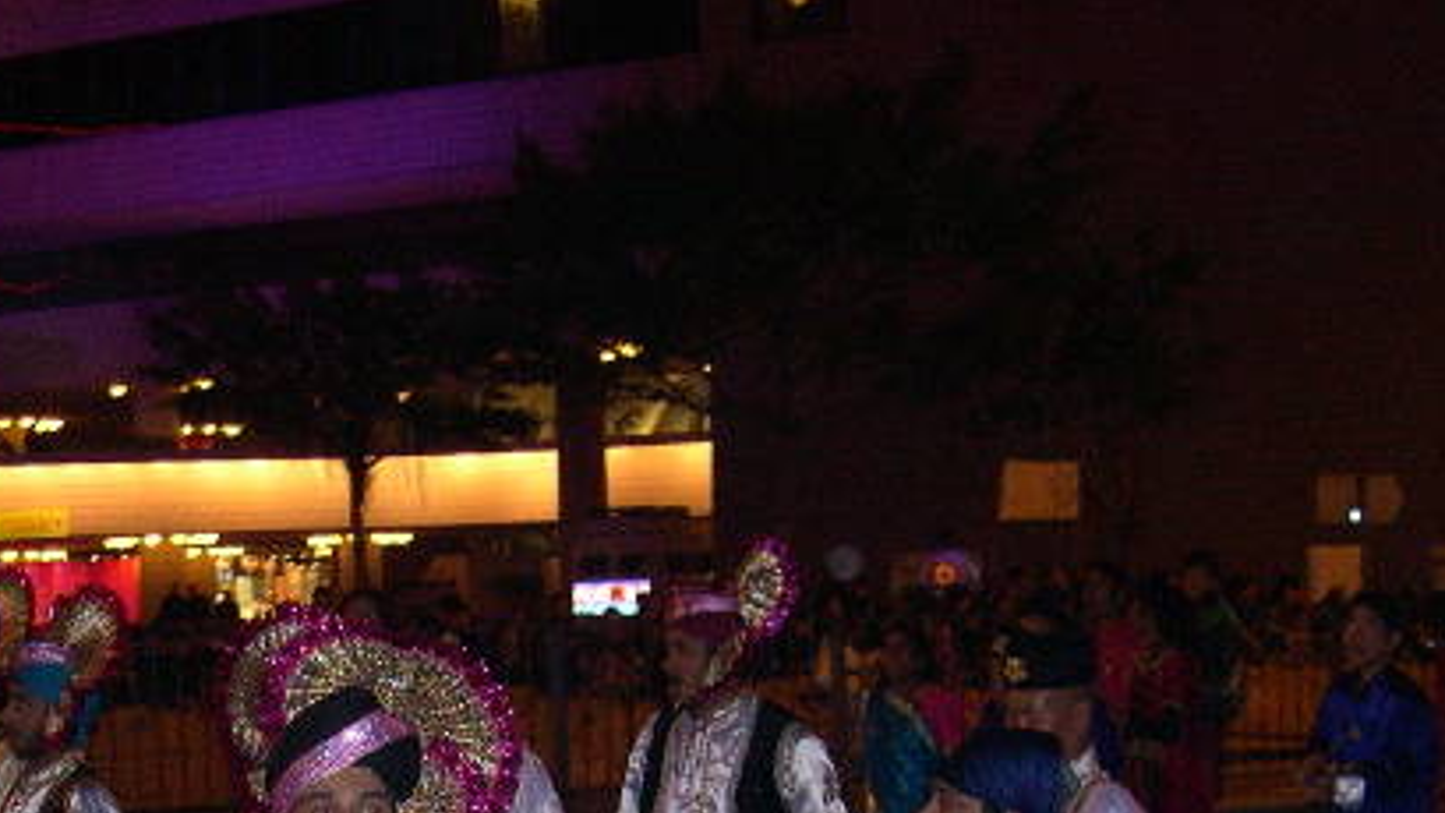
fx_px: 3103
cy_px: 1057
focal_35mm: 81
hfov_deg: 26.0
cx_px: 399
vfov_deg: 14.3
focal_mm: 8
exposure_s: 1/60
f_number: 2.8
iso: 328
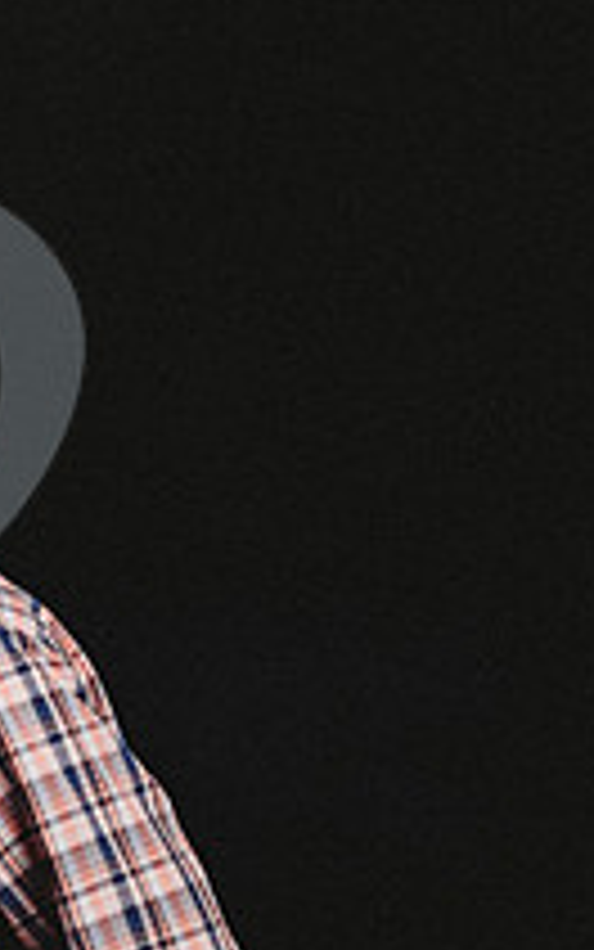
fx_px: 6393
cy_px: 731
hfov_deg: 5.2
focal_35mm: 247
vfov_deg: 8.5
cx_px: -603
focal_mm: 85
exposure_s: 1/1000
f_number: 1.8
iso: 200
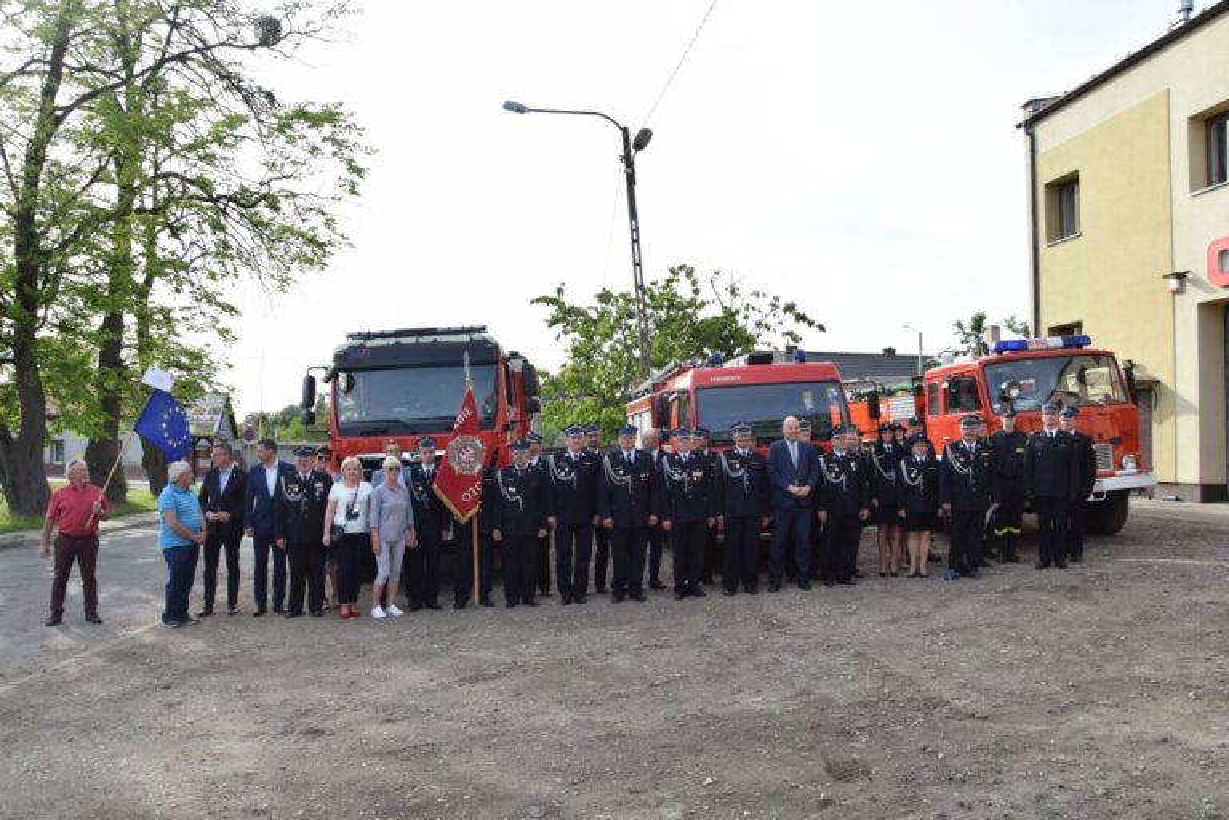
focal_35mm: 27
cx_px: 614
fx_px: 922
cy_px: 410
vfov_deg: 47.9
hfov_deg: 67.4
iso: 220
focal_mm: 18
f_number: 8
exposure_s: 1/250
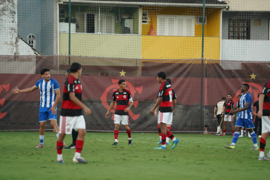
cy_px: 90
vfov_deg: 5.1
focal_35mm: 270
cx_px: 135
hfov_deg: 7.6
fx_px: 2025
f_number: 2.8
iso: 1000
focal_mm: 180
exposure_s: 1/1250
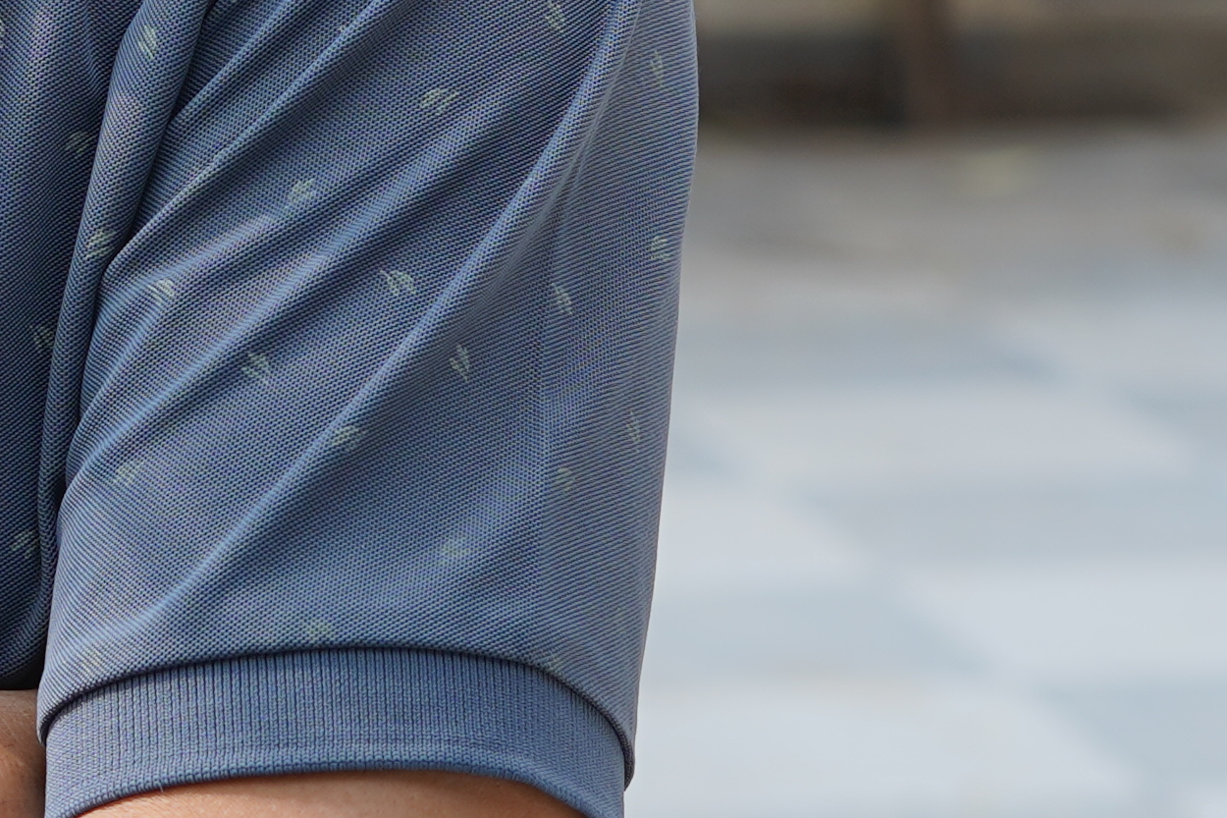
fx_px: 8178
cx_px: -415
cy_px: -315
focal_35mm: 240
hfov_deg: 8.4
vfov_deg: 5.7
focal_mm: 50
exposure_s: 1/100
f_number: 4.5
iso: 100
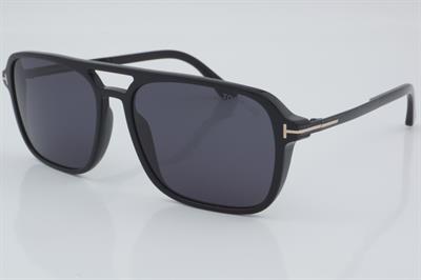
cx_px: 210
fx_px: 964
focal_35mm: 82
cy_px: 140
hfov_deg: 24.6
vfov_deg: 16.5
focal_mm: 55
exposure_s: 1/4
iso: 100
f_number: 32
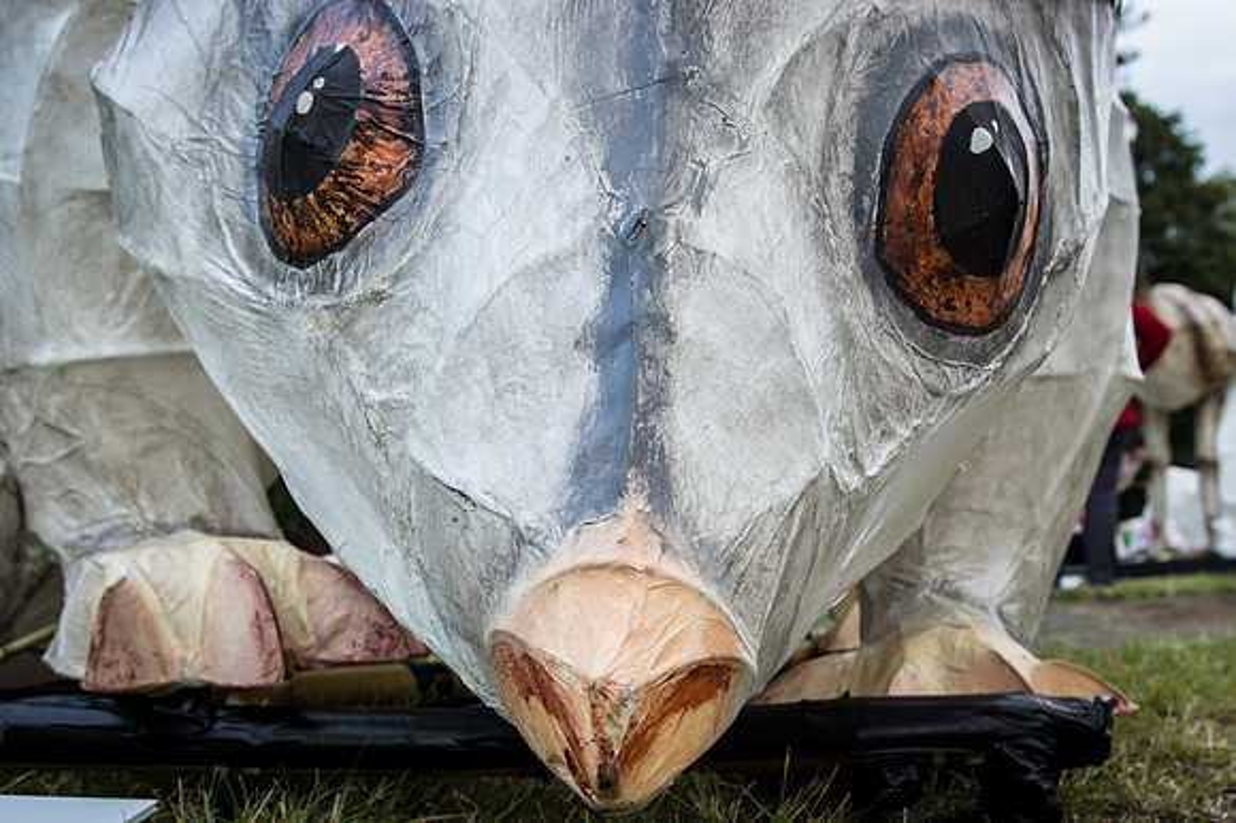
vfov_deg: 36.8
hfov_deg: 53.2
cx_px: 618
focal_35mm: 36
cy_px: 412
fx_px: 1235
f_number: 4.5
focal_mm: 23.75
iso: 250
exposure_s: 1/60
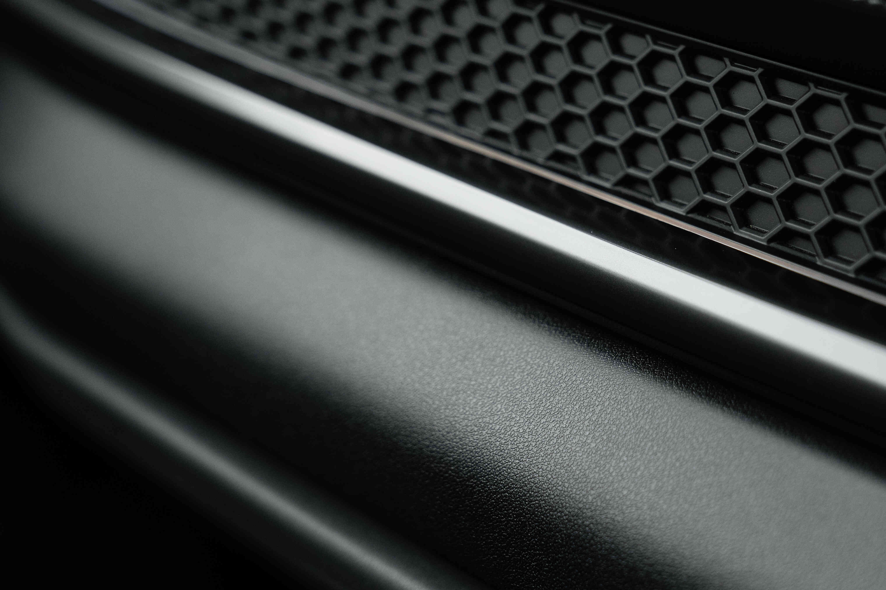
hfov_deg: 22.5
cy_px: 196
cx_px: 614
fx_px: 2215
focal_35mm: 90
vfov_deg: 15.2
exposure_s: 1/400
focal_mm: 52
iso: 800
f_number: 3.5
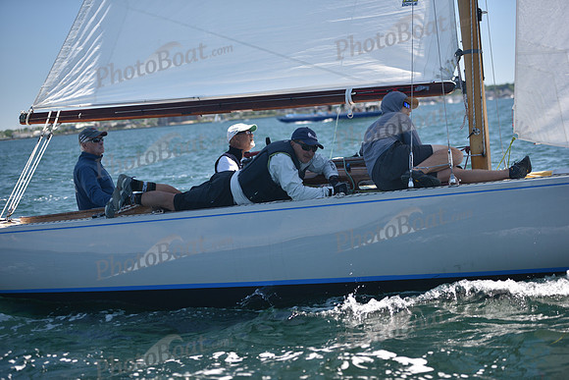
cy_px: 190
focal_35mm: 70
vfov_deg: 19.5
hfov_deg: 28.8
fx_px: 1107
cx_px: 284
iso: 200
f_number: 2.8
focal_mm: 70
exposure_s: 1/1000
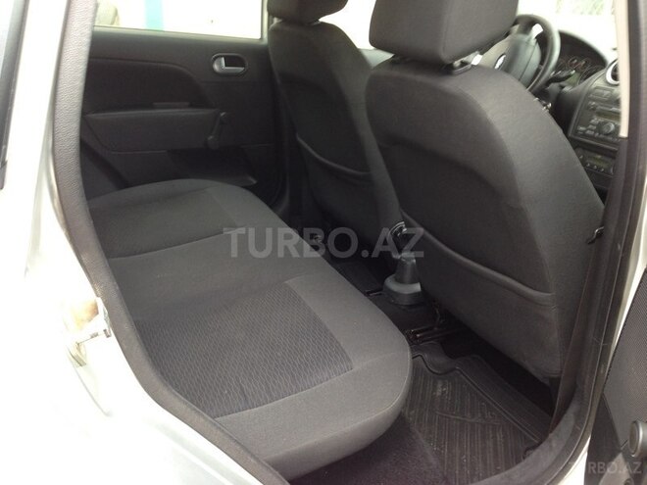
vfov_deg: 42.9
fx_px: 617
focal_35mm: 33
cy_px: 242
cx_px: 324
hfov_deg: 55.4
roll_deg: -2.4
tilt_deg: -23.9
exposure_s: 1/20
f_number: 2.4
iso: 80
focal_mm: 4.12
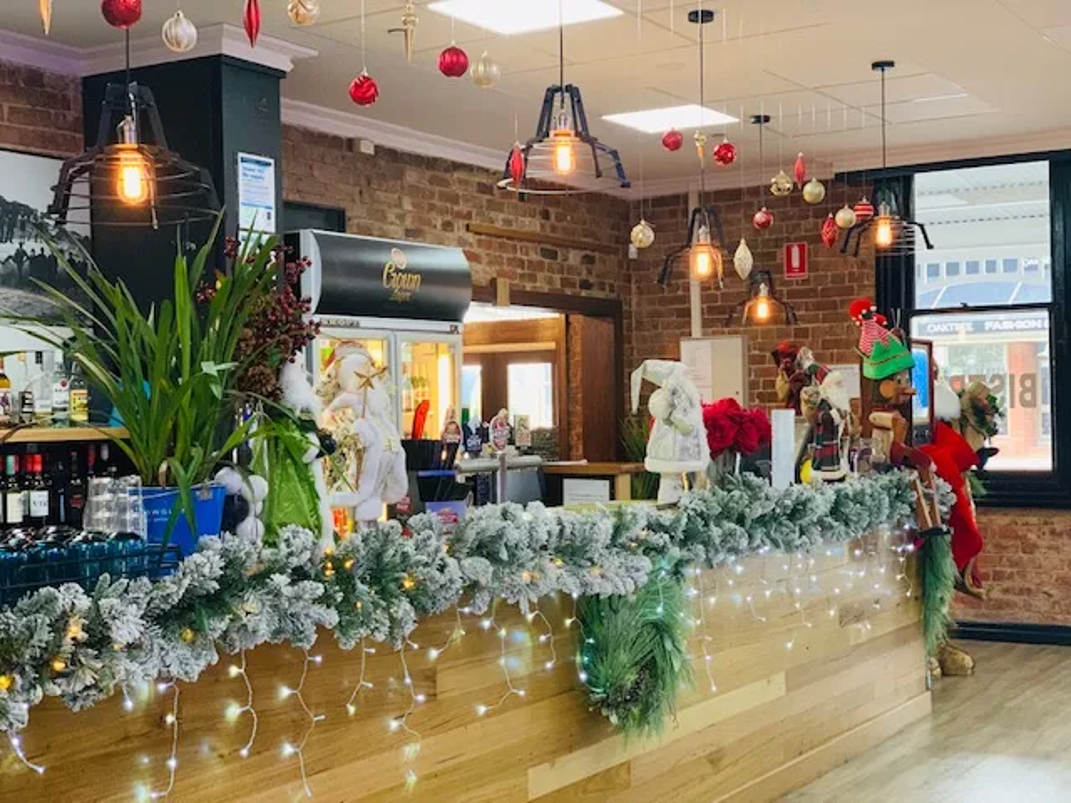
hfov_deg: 36.8
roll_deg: +0.5
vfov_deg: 28.0
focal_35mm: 52
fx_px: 1609
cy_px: 402
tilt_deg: -0.2
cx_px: 536
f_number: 2.4
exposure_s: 1/50
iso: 320
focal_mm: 6
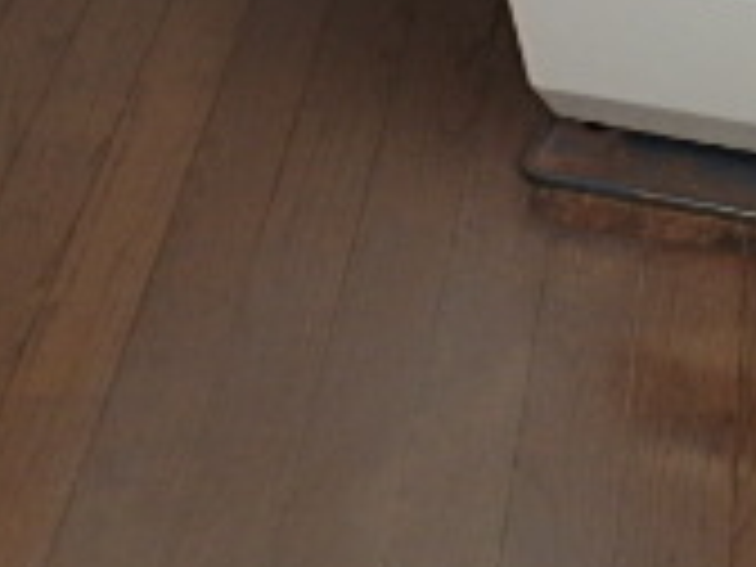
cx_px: 914
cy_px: -230
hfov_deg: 22.5
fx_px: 1747
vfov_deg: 17.0
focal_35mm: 80
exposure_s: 1/30
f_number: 3.5
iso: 250
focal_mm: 3.7
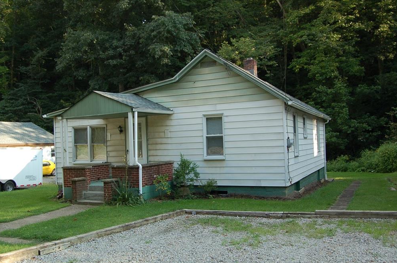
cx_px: 196
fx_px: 391
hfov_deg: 53.8
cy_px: 134
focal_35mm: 36
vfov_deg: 37.2
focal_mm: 23
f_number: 5.6
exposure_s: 1/125
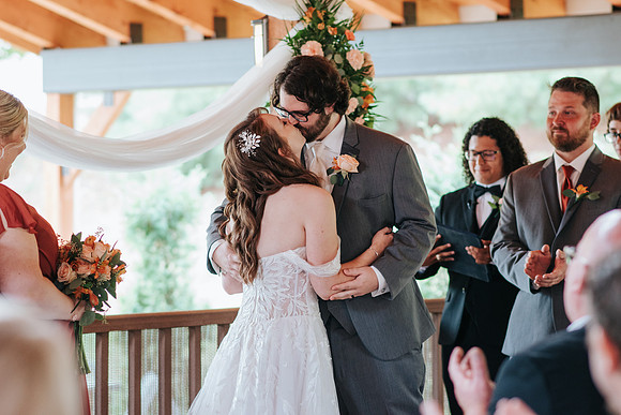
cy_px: 208
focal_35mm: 128
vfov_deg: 10.8
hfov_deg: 16.1
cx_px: 310
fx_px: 2200
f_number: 2.8
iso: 800
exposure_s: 1/250
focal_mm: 85
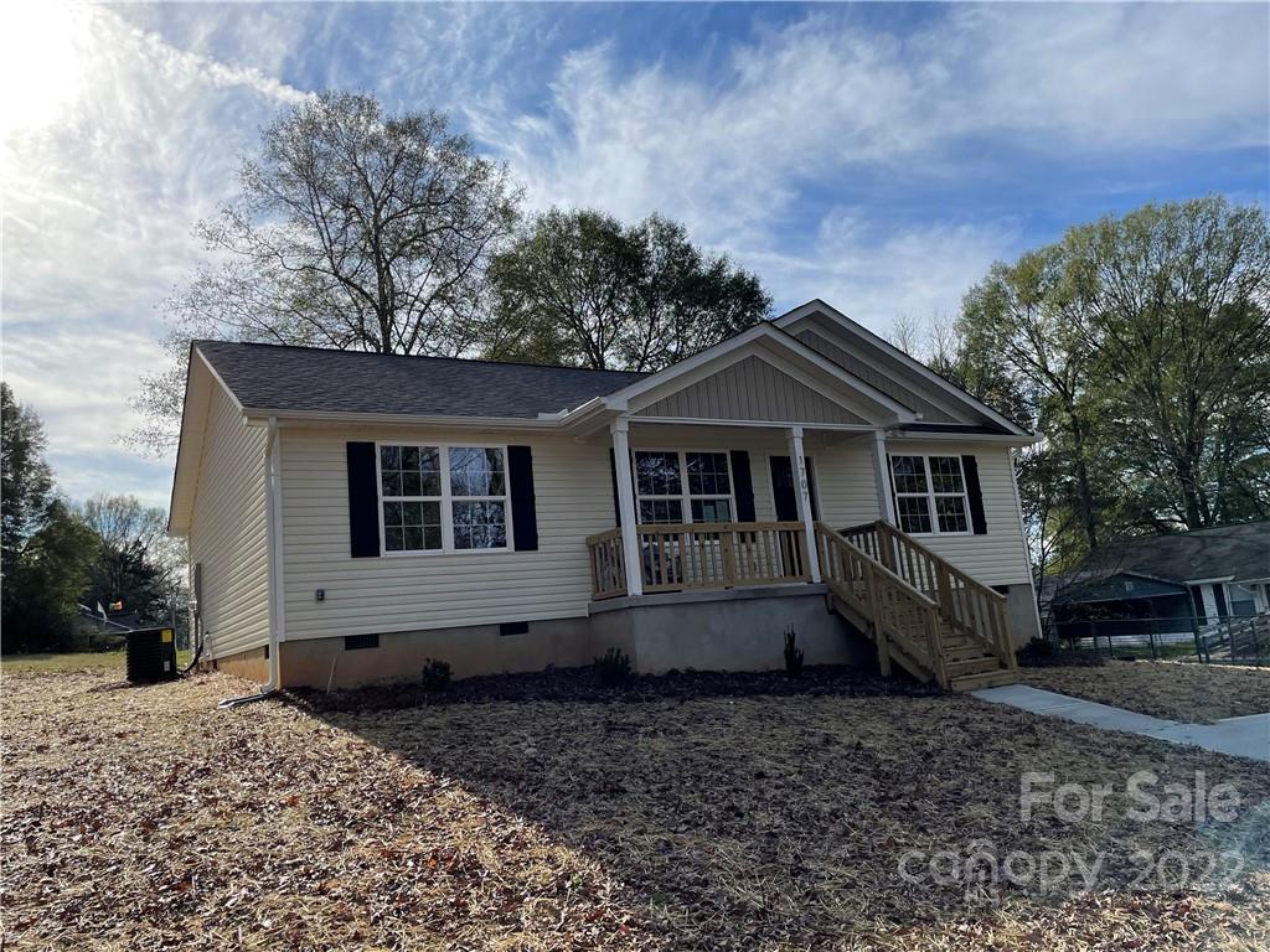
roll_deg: +5.2
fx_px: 954
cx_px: 635
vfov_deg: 53.1
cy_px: 476
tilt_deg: +10.2
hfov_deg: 67.3
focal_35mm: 26
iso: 32
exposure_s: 1/4651
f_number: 1.6
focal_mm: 4.2
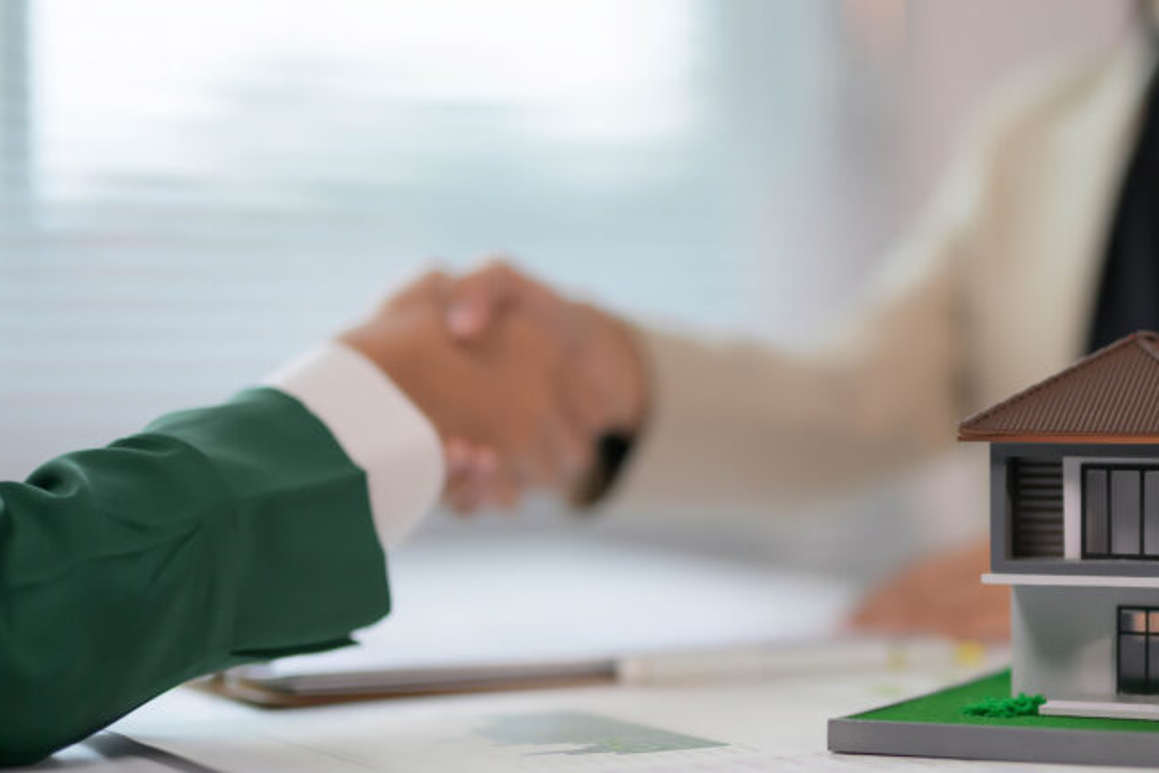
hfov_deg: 25.2
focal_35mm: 80
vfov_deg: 17.1
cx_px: 806
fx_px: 2576
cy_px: 446
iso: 400
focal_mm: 50
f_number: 1.3
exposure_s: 1/2500
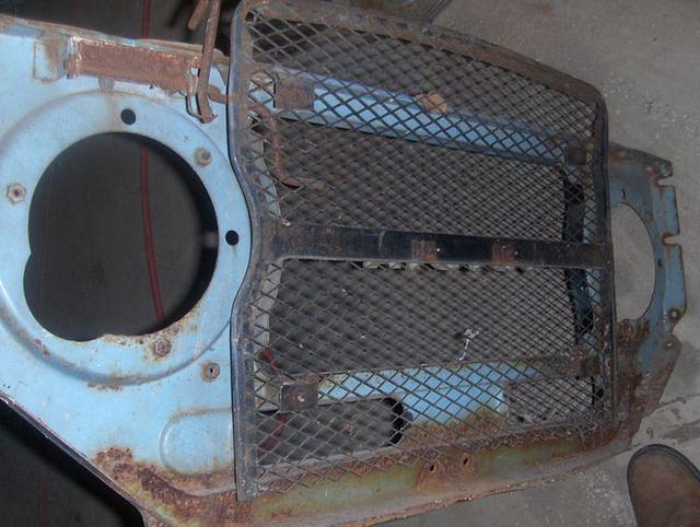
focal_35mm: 41
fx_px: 830
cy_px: 264
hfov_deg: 45.7
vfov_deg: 35.2
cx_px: 350
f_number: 3.5
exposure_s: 1/60
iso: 100
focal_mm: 6.5
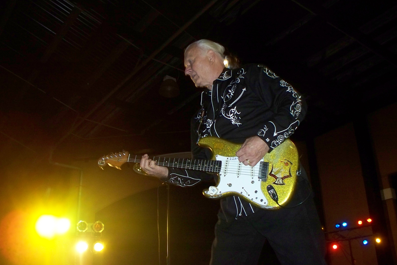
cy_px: 131
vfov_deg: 35.1
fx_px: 419
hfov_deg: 50.7
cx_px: 197
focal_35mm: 38
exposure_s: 1/30
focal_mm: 7.54
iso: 400
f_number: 2.8
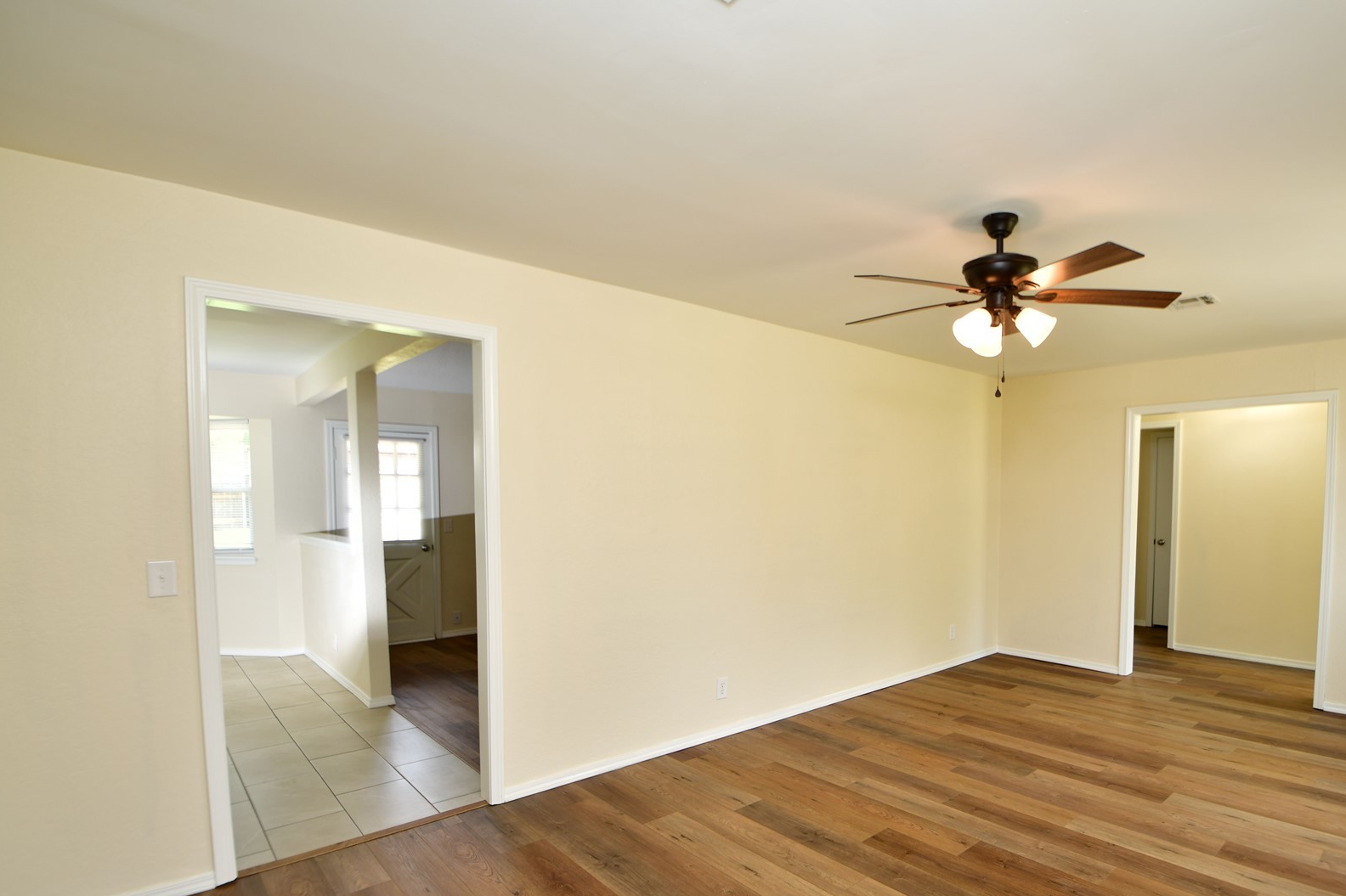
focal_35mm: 18
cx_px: 789
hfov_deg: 89.2
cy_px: 549
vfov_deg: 66.5
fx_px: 673
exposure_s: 1/25
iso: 80
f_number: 5
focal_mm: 14
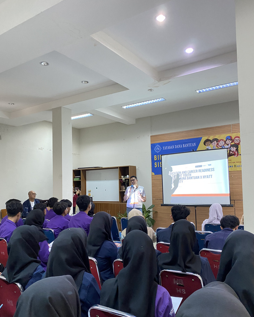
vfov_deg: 62.1
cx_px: 130
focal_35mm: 28
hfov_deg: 51.5
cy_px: 171
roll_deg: +1.7
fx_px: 263
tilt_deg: +3.5
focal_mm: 4.25
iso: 250
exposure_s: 1/50
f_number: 1.8
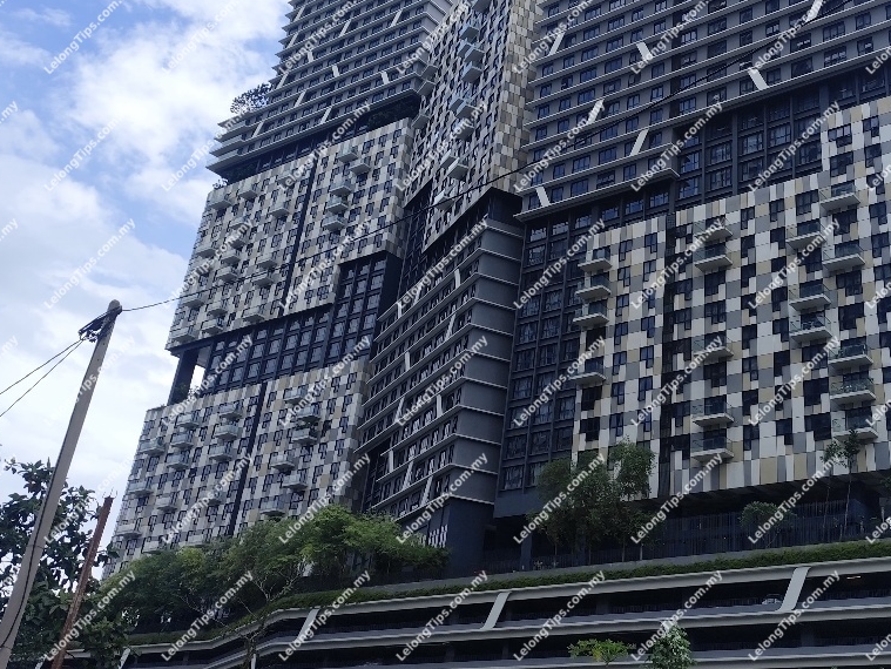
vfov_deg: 36.9
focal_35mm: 38
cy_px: 170
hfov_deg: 48.7
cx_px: 532
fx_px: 979
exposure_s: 1/799
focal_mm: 6.14
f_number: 1.65
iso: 50
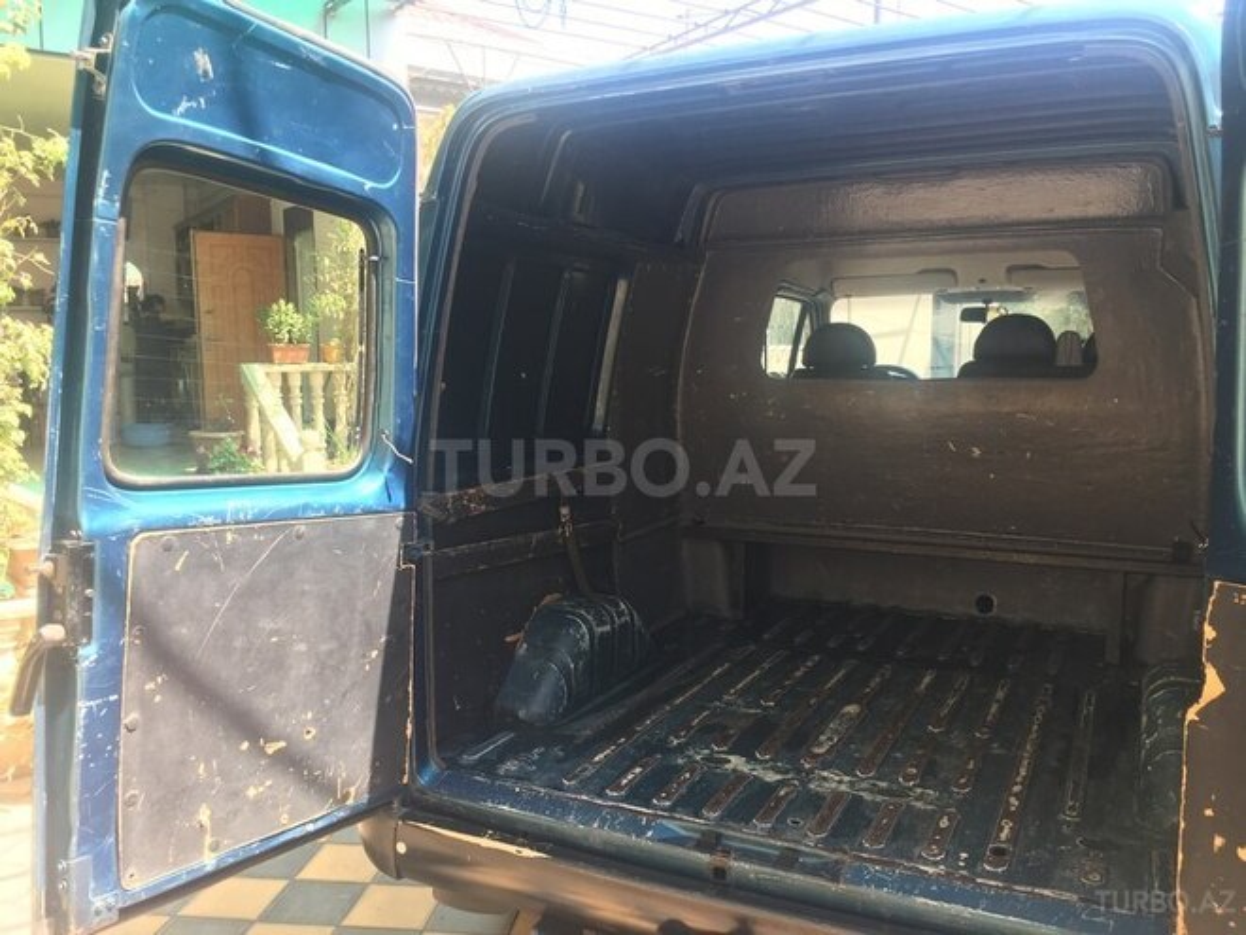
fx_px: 1044
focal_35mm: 29
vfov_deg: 48.2
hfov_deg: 61.7
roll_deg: +0.5
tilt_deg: -5.2
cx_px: 623
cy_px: 468
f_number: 2.2
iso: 25
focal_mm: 4.15
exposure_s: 1/100
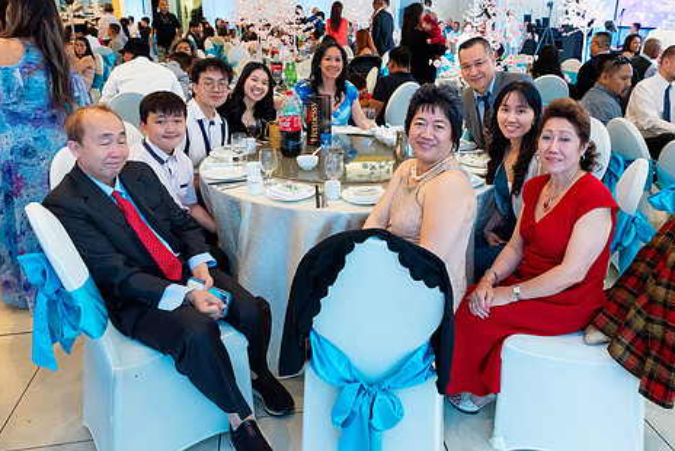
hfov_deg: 61.8
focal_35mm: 30
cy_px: 174
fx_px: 563
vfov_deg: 43.4
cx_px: 371
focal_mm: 24
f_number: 5.6
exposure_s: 1/160
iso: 3200
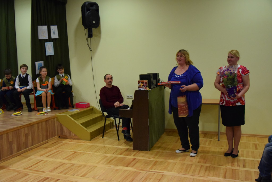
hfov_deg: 51.3
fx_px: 283
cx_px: 136
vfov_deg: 35.5
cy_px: 91
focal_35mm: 38
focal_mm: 25
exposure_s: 1/200
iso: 3200
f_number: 4
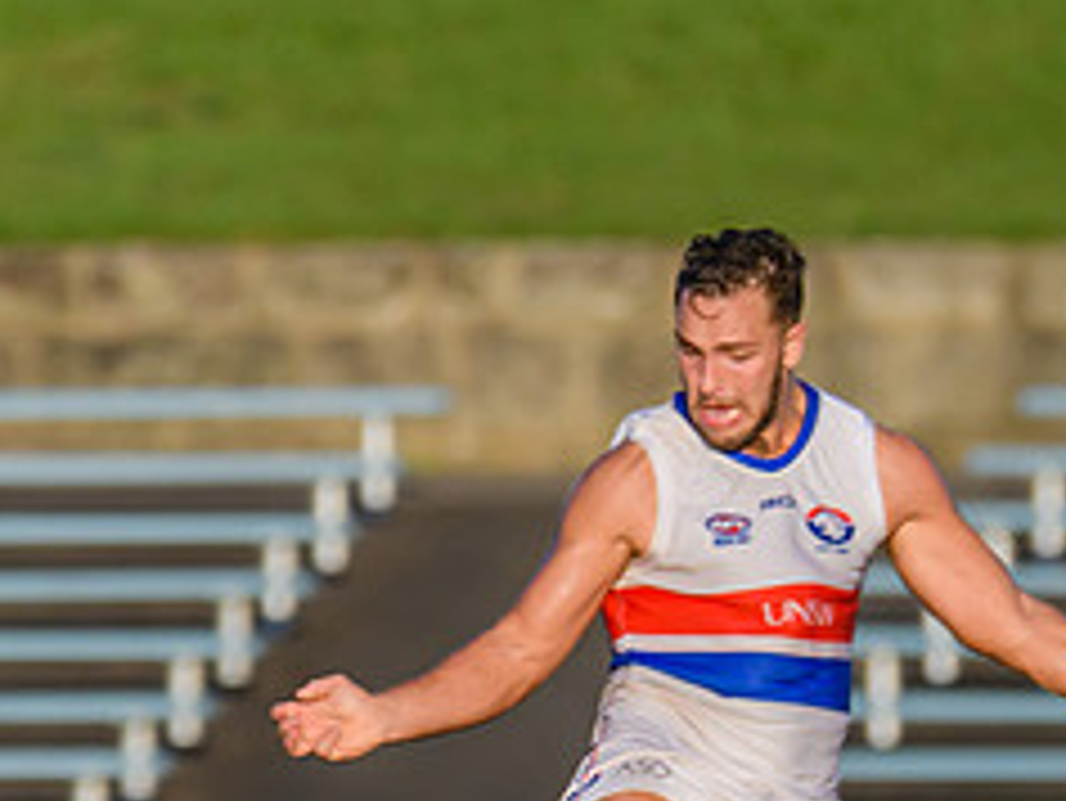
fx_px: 52193
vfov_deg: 0.9
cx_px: 1269
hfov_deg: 1.2
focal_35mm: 1694
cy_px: 479
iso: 800
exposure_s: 1/2000
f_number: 6
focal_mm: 450
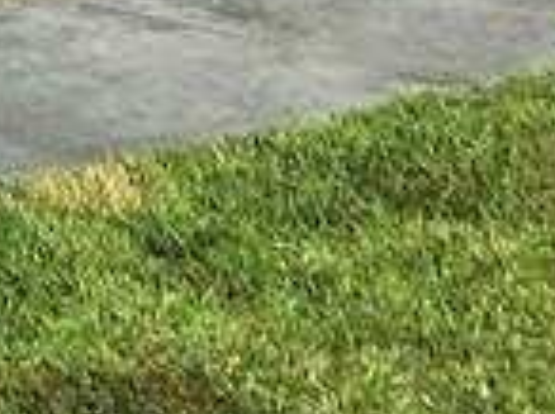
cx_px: -1156
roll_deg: +0.0
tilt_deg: +4.9
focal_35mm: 204
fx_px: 3265
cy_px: -961
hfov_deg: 8.2
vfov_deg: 6.4
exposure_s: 1/3300
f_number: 2.2
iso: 32
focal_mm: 4.15
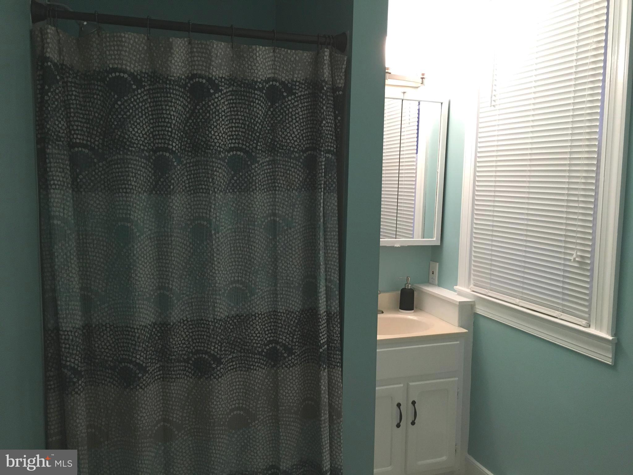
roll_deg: -1.7
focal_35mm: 29
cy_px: 238
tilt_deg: -5.6
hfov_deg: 61.7
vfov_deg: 48.2
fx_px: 530
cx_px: 316
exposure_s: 1/33
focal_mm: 4.15
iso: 200
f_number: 2.2
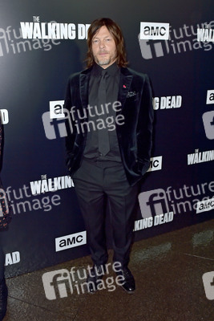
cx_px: 107
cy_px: 160
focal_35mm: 27
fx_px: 241
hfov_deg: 48.0
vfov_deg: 67.4
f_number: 5.6
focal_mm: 27
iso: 400
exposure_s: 1/200
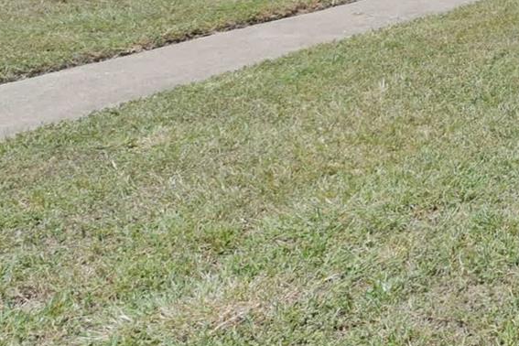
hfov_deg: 21.6
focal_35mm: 65
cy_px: -152
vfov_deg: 18.8
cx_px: 908
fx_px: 937
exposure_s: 1/320
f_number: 11
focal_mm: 12
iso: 400
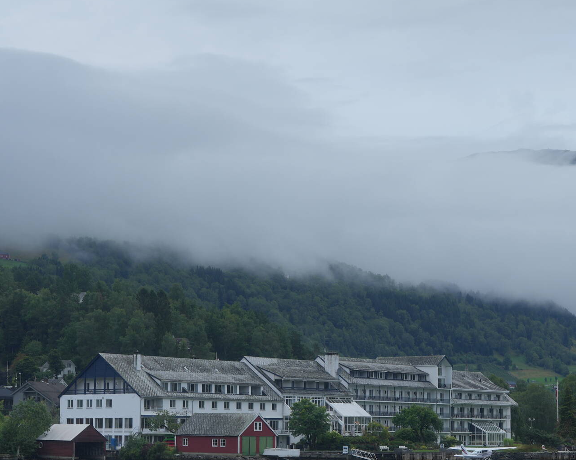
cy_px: 331
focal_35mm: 94
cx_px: 389
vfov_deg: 16.3
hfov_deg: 20.3
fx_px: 1602
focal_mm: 50
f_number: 8
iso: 100
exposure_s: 1/60
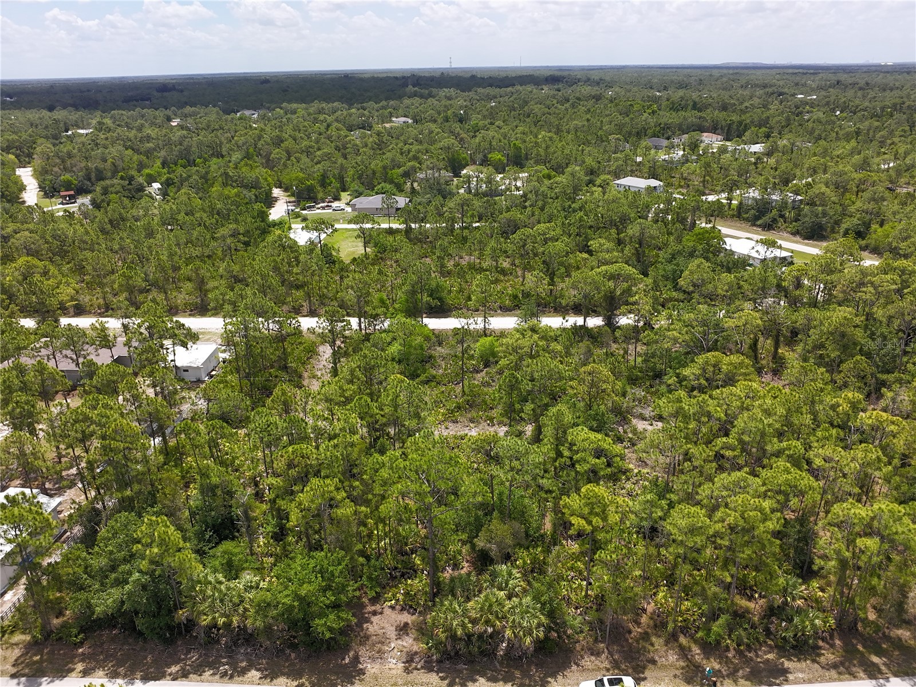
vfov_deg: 56.8
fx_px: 635
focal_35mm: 24
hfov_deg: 71.6
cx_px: 458
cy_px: 344
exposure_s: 1/800
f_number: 2.8
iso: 140
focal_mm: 4.55
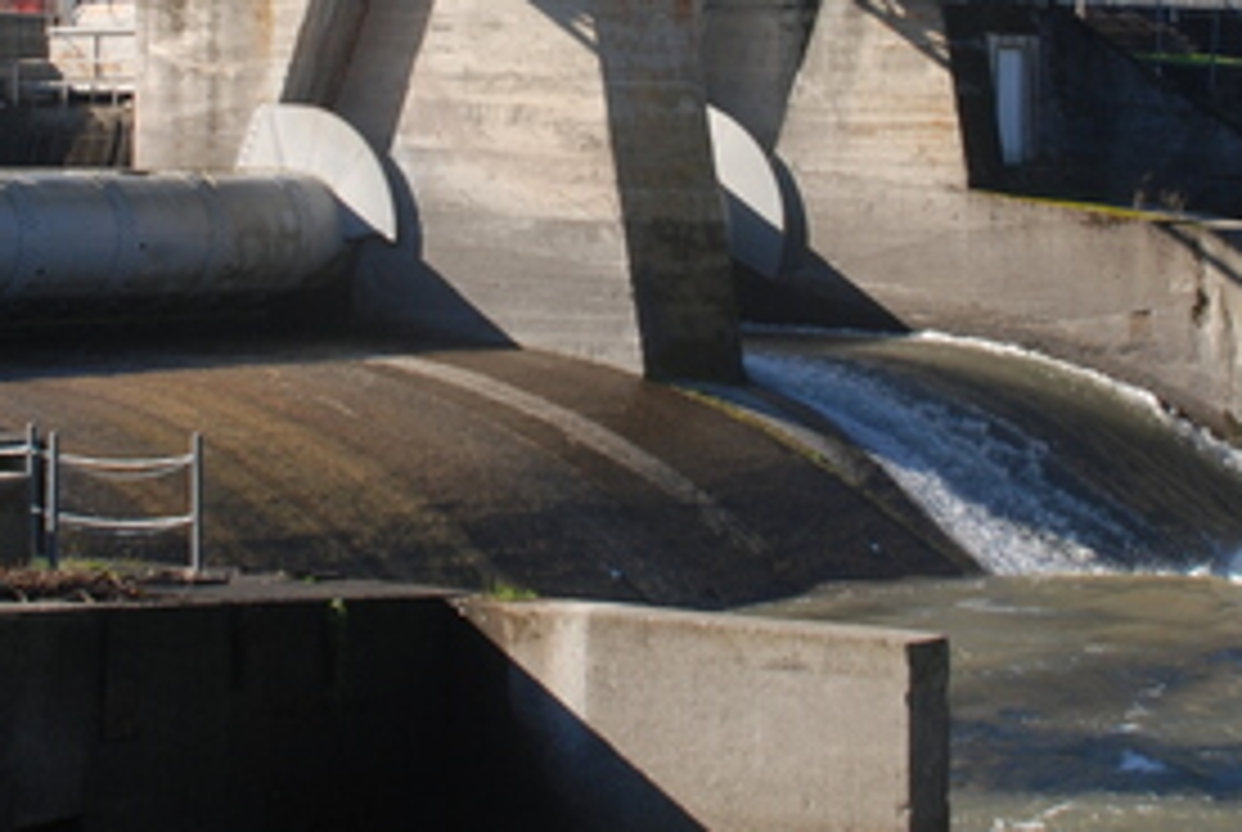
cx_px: 518
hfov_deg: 18.1
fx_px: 3905
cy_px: 52
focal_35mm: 113
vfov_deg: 12.1
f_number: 6.3
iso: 125
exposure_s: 1/160
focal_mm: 26
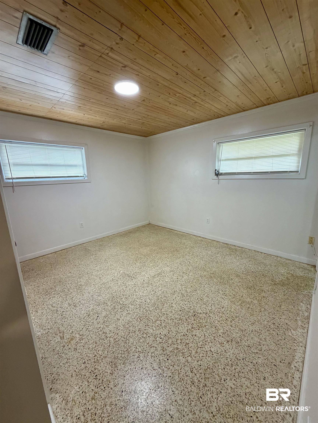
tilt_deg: -12.4
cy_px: 212
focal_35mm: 14
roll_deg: +1.9
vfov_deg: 102.1
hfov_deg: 85.7
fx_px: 171
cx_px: 159
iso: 320
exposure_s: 1/99
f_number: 2.2
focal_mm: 2.22
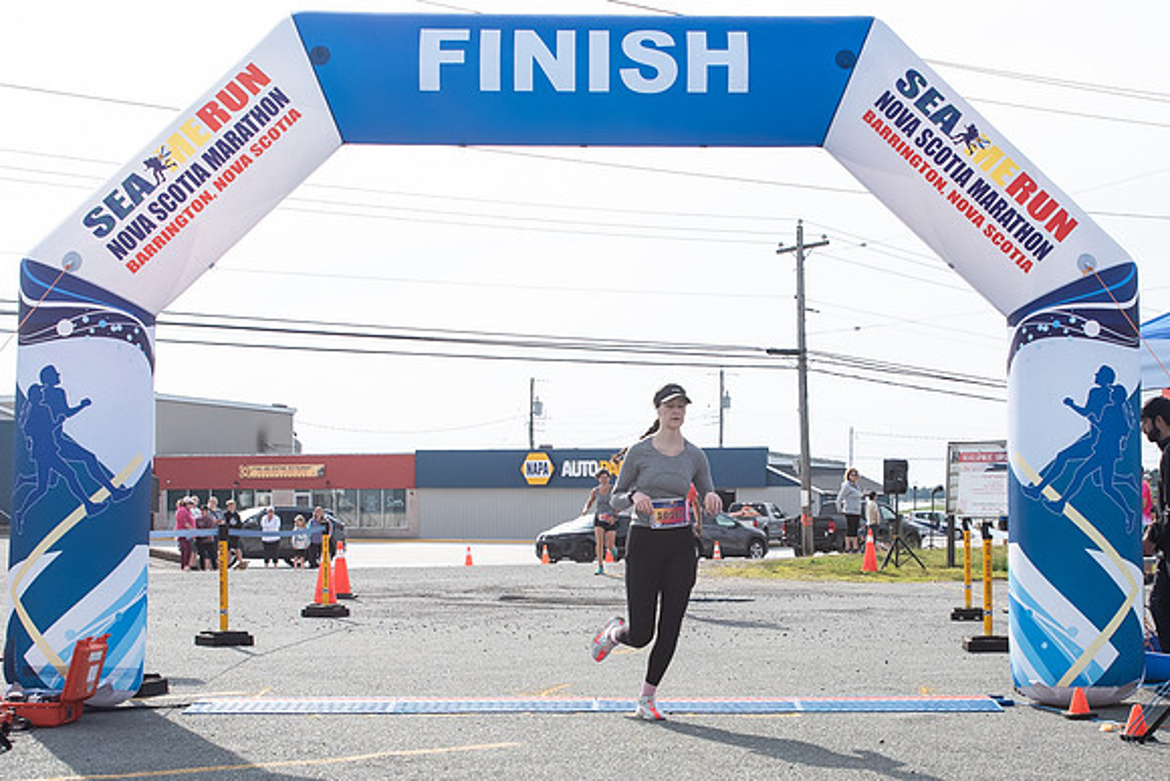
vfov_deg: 22.1
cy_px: 499
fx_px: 1994
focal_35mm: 61
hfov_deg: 32.6
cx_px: 677
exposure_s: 1/3200
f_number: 4
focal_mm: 31
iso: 800
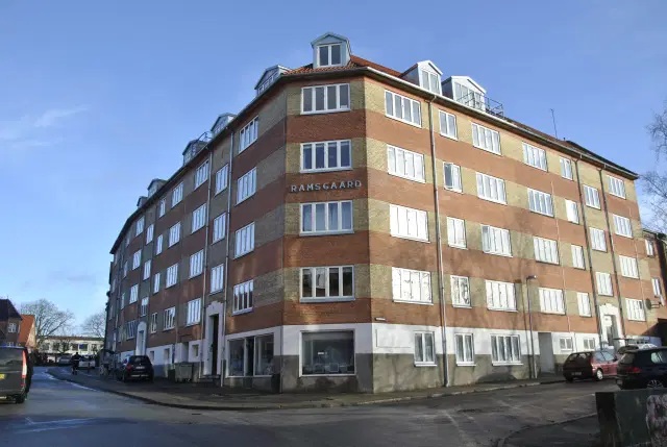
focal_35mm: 27
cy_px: 224
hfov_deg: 67.3
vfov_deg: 48.1
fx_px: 501
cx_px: 334
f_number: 6.3
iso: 100
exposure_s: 1/160
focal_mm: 18
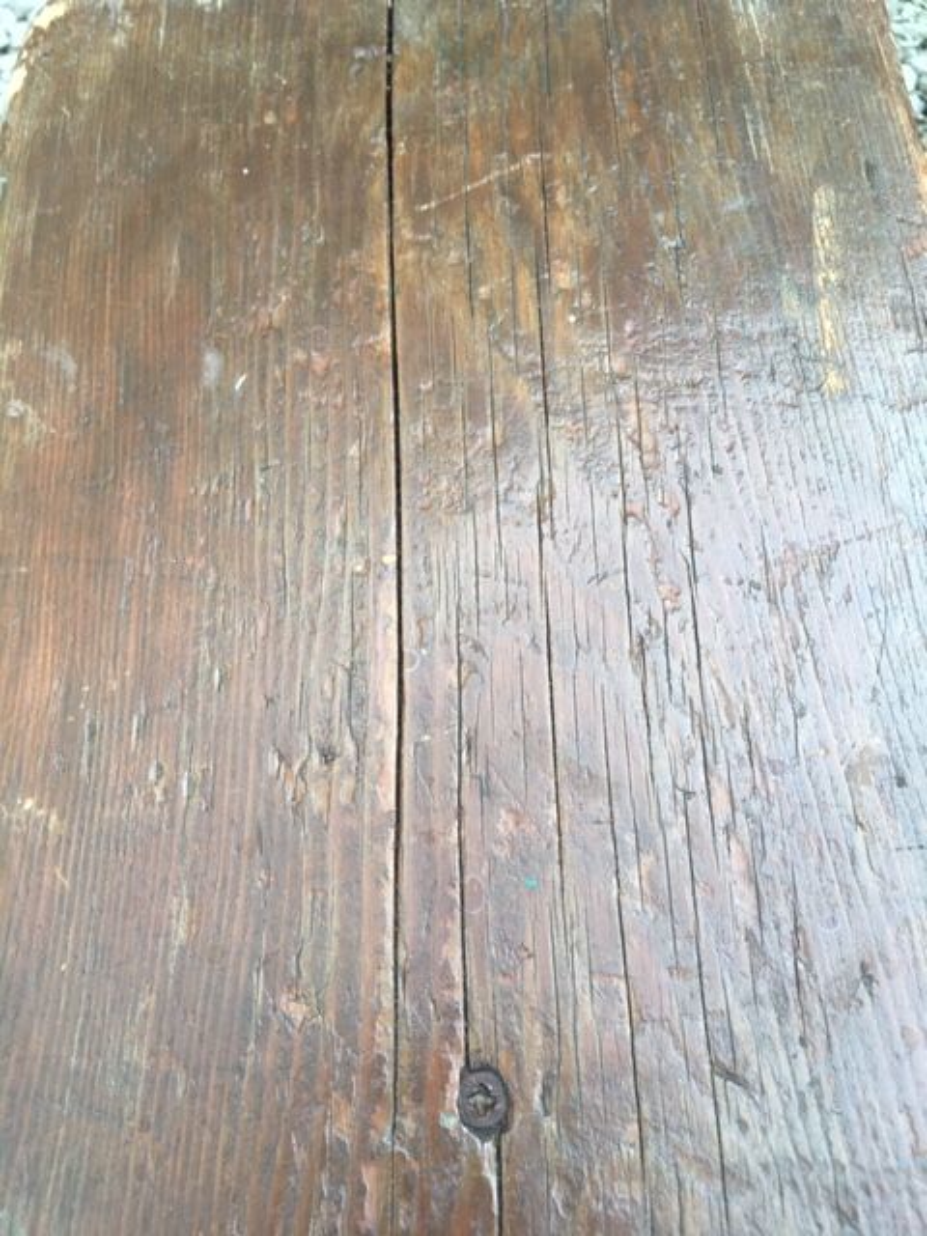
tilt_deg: -65.6
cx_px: 464
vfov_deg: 61.7
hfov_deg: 48.2
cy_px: 618
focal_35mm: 29
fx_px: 1035
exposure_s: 1/100
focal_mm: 4.15
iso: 25
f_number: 2.2
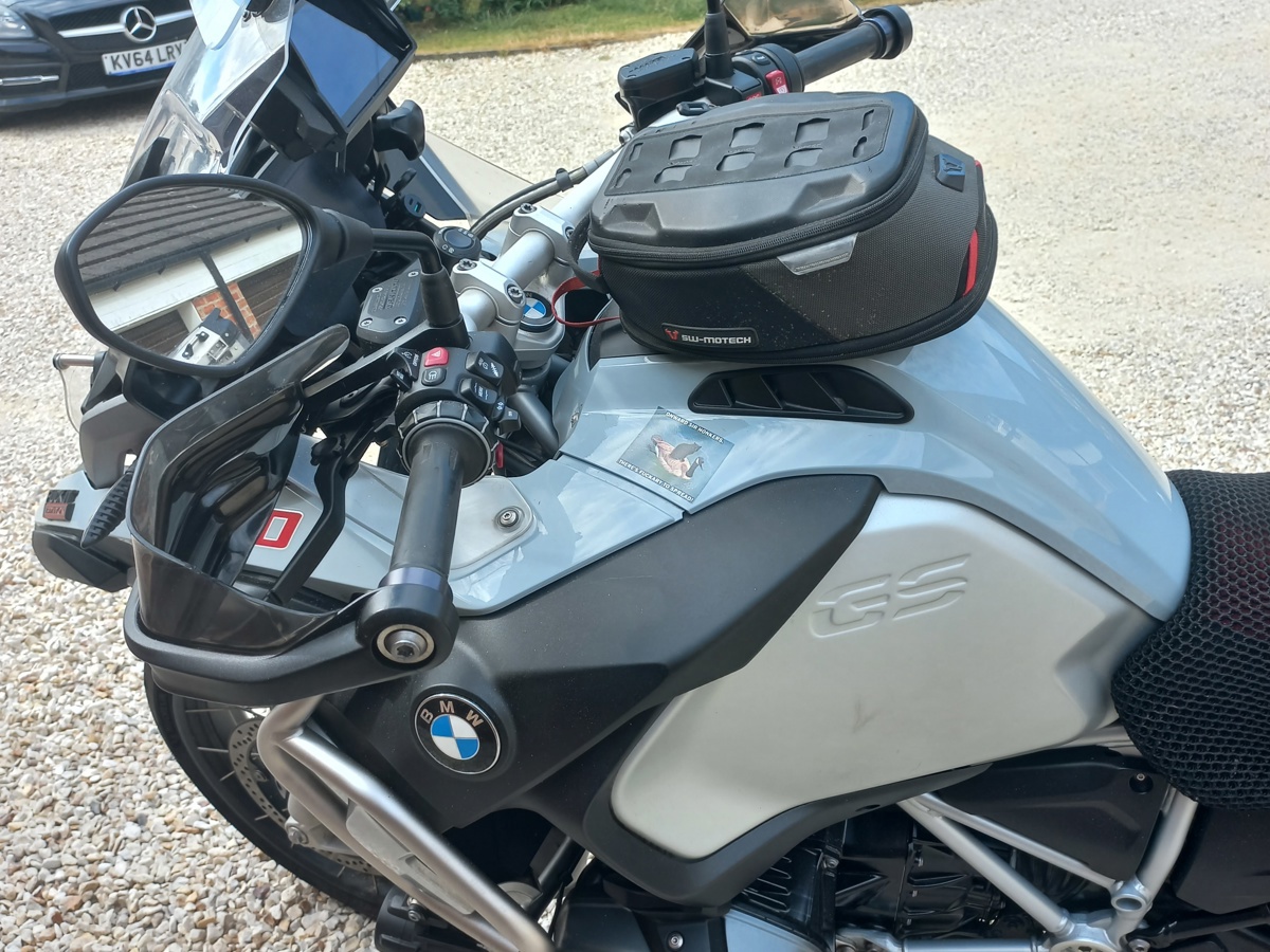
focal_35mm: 25
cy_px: 476
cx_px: 635
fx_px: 917
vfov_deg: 54.9
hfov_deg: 69.4
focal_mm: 4.6
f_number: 1.8
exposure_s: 1/185
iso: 25
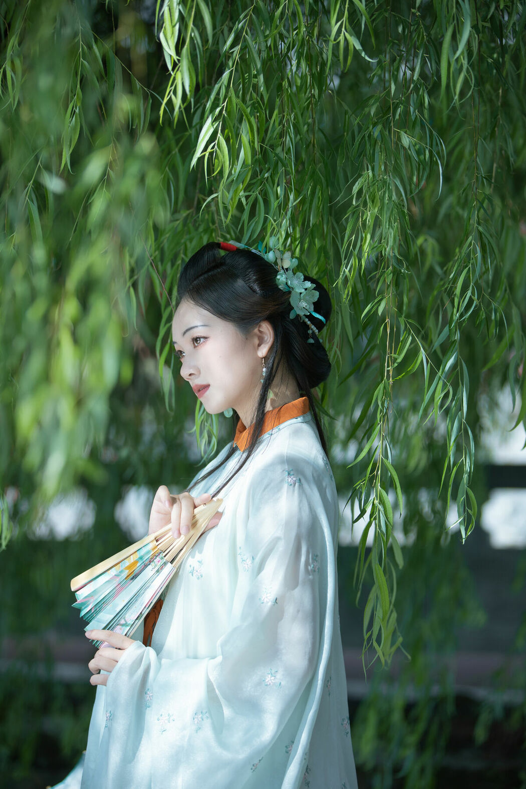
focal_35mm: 100
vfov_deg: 20.4
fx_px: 2191
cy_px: 394
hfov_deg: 13.7
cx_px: 263
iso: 100
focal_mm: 100
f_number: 2.8
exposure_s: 1/1000
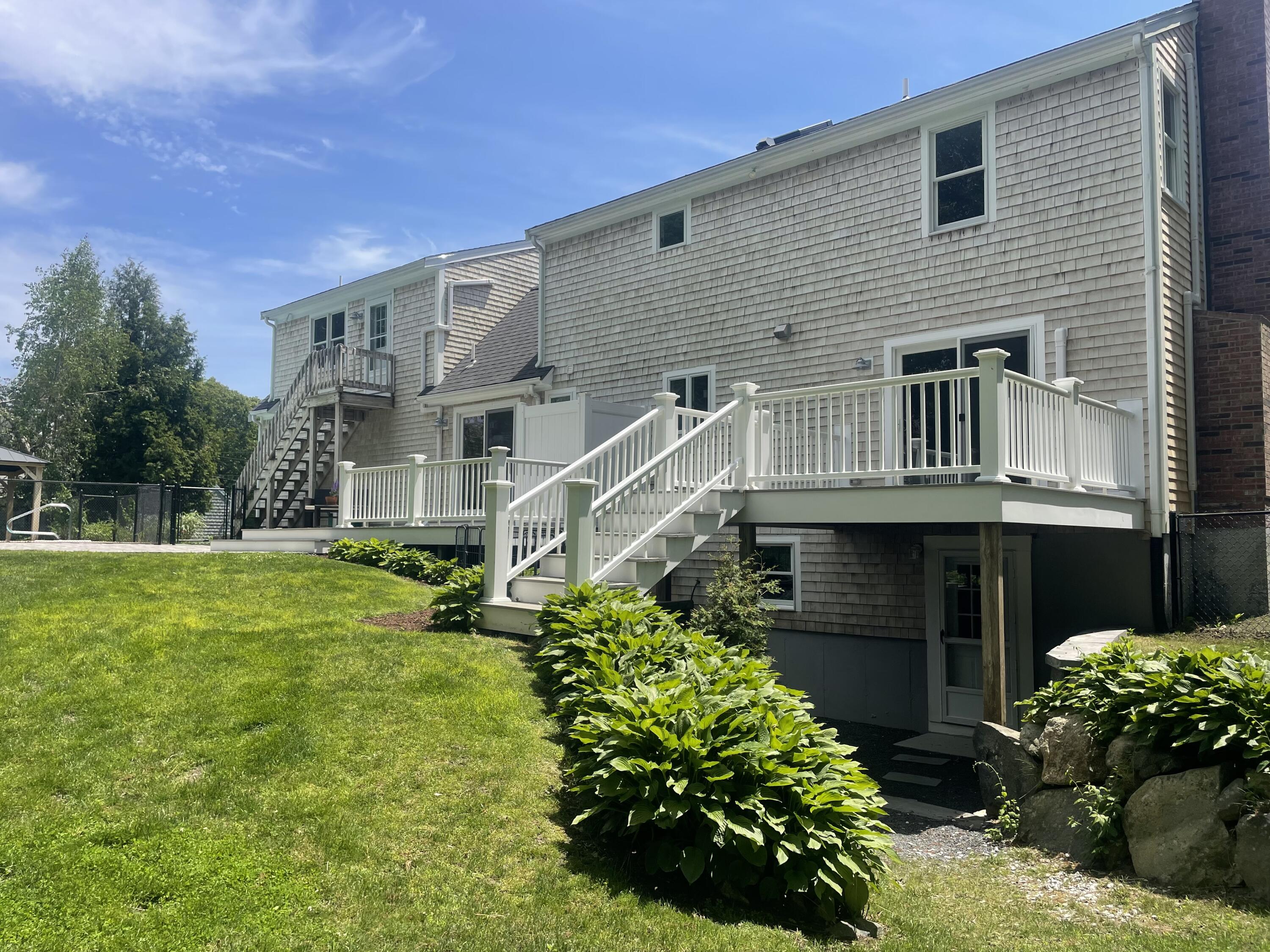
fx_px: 954
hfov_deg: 67.3
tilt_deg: +3.4
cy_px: 476
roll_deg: -0.3
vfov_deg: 53.1
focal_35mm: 26
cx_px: 635
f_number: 1.6
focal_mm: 4.2
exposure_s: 1/2747
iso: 32
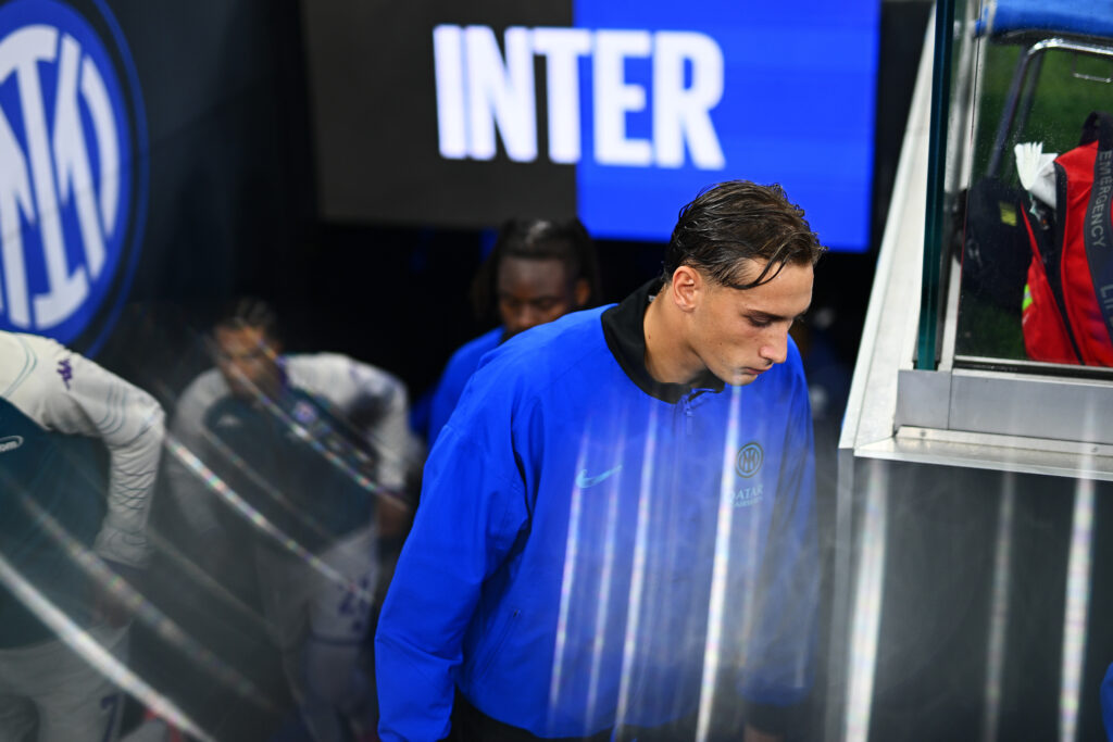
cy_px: 371
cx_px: 556
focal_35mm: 50
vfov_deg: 27.0
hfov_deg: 39.6
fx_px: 1546
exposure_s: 1/800
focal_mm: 50
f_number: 1.4
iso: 400
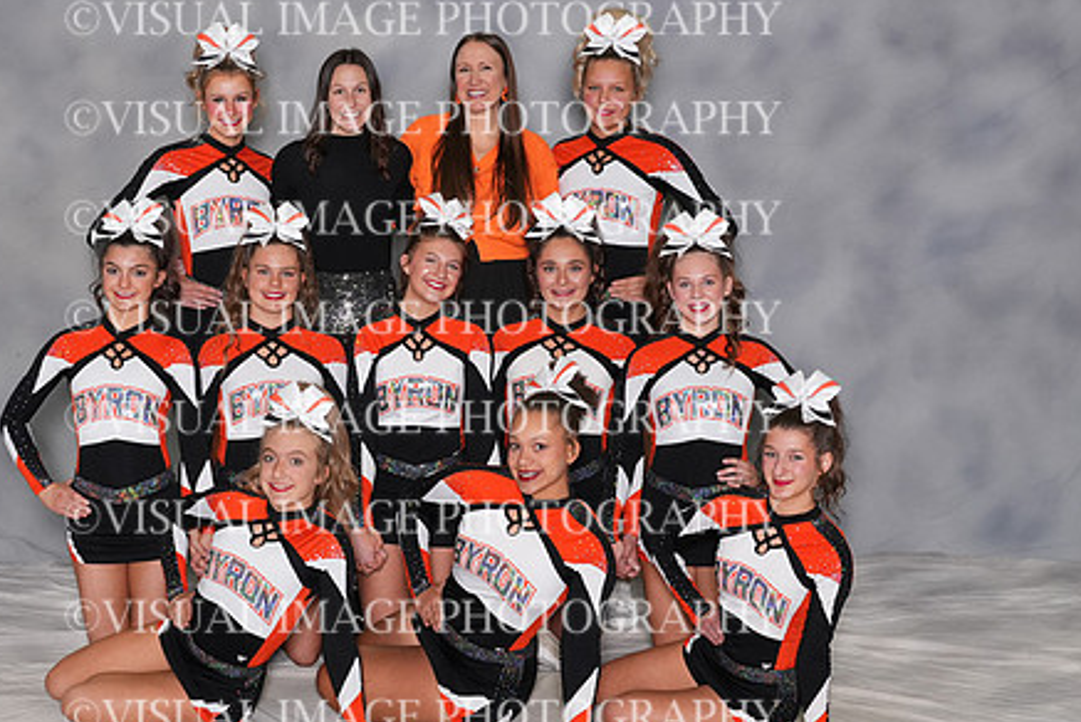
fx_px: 2093
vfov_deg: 19.6
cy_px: 367
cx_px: 423
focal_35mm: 70
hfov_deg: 28.9
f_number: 8
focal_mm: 35
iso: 800
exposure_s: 1/80
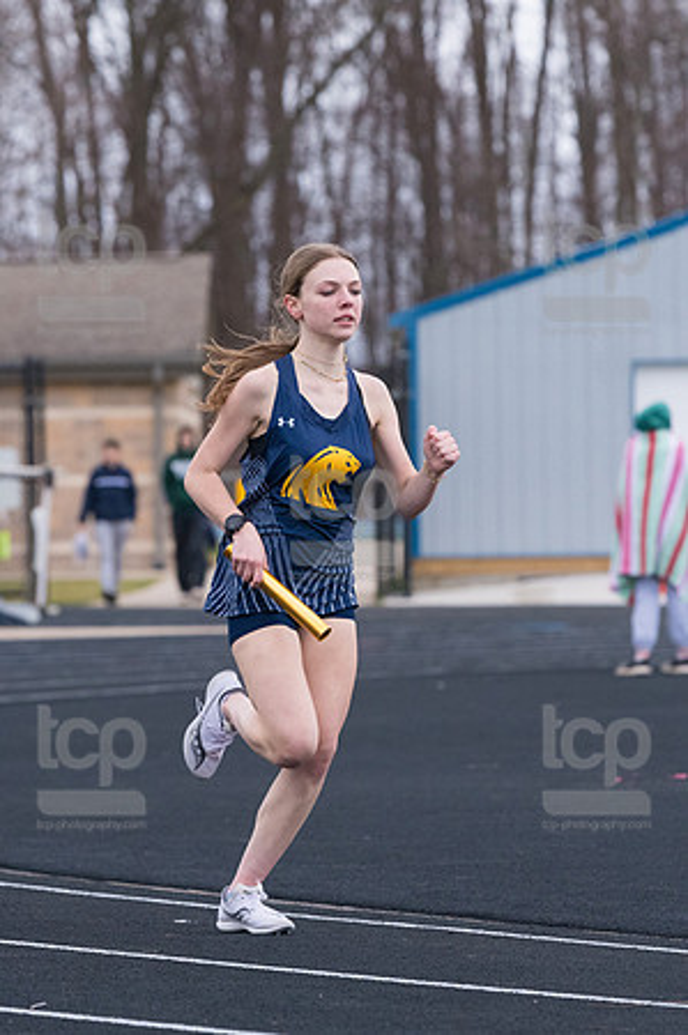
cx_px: 344
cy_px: 518
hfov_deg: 5.6
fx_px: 7097
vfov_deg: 8.3
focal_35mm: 247
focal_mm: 165
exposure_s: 1/1600
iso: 2000
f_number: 5
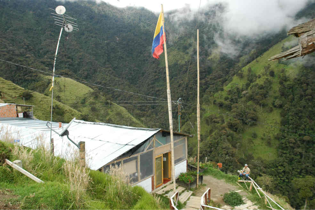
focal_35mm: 27
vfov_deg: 47.9
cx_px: 158
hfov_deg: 67.4
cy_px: 105
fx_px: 236
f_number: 6.3
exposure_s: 1/200
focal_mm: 18
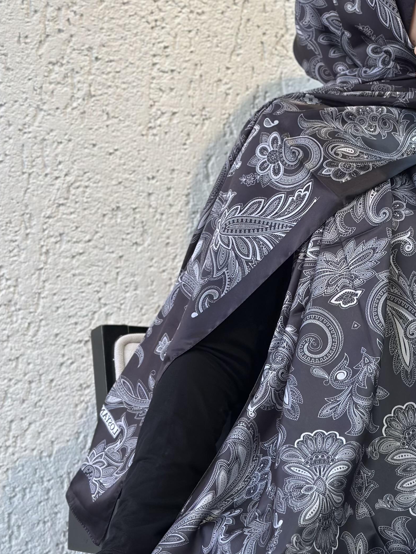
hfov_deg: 16.0
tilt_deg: -19.7
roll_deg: -1.3
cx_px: 328
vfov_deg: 21.3
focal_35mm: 92
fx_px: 1474
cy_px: 244
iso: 80
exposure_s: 1/390
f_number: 1.78
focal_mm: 6.86
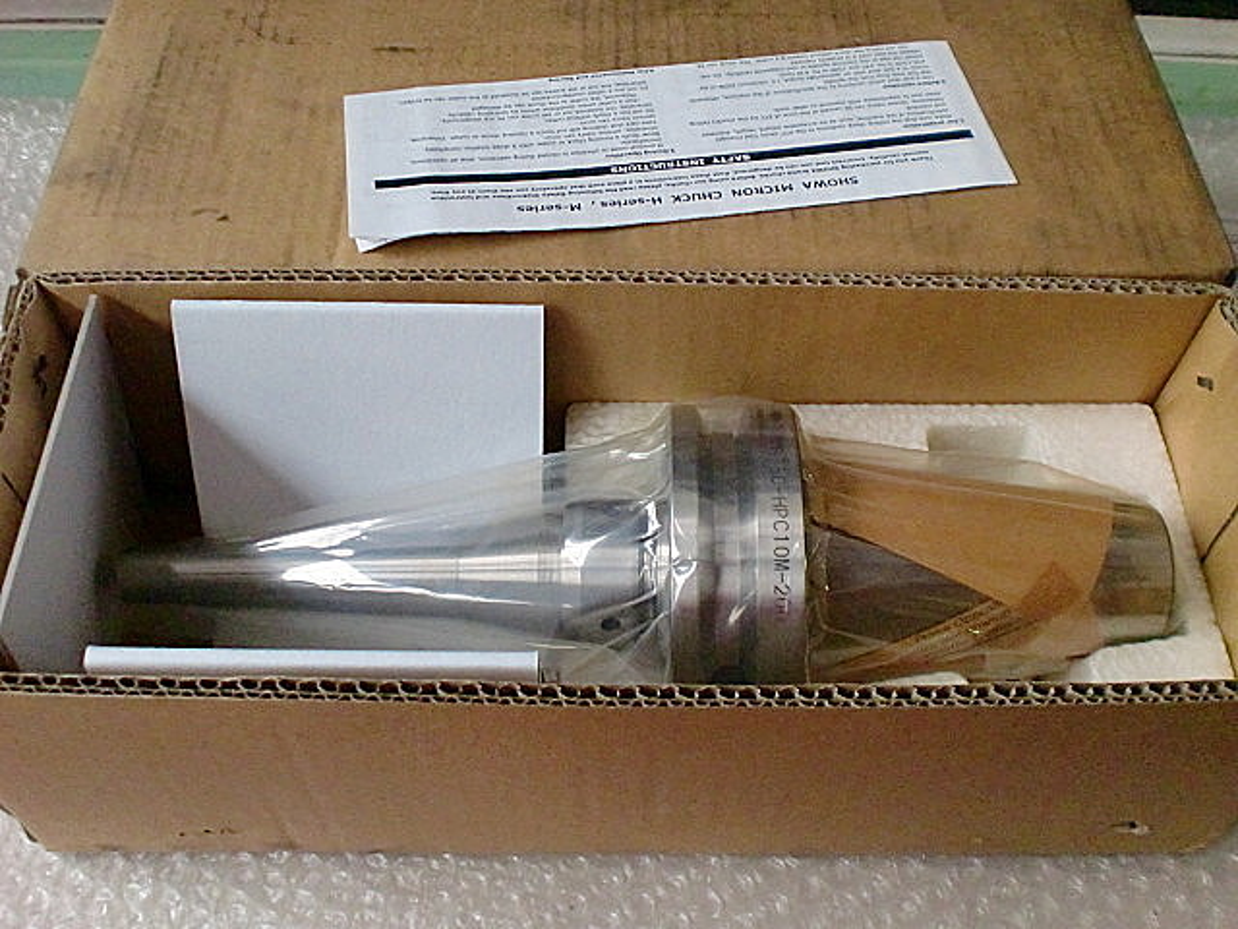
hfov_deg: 52.6
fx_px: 1252
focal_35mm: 35
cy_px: 464
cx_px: 619
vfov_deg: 40.7
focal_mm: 6.3
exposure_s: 1/60
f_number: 3.1
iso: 800
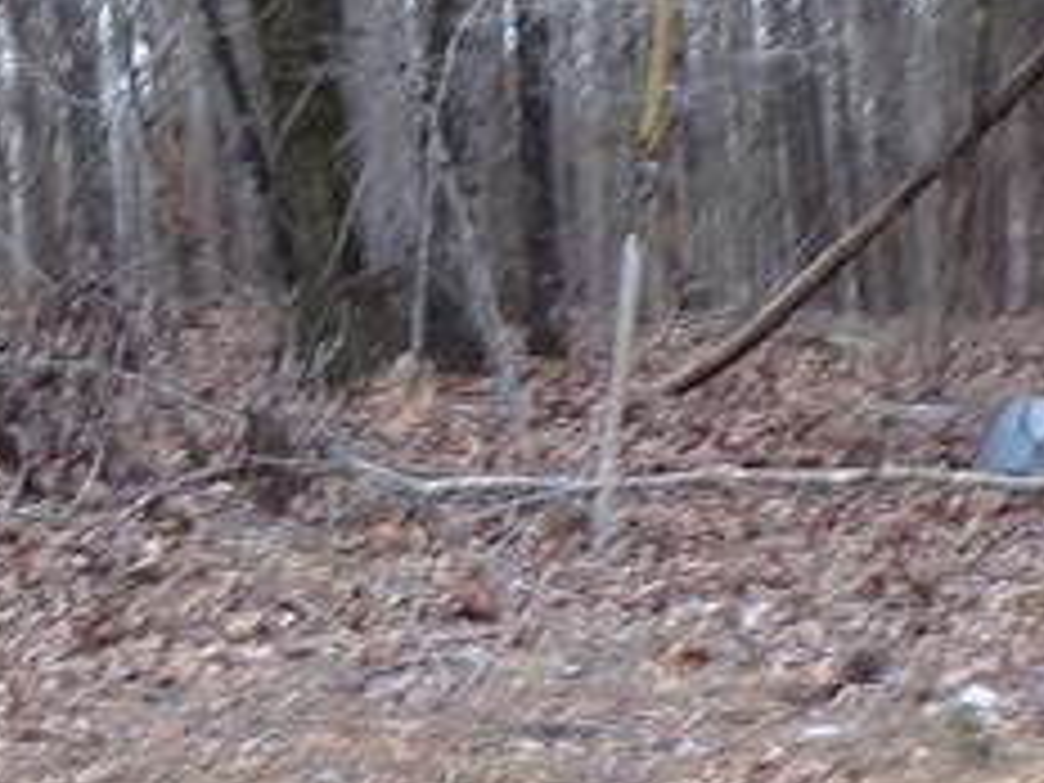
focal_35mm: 106
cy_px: 954
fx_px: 3197
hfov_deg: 18.5
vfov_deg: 13.6
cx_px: 472
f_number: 3
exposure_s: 1/70
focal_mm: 4.3
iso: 100
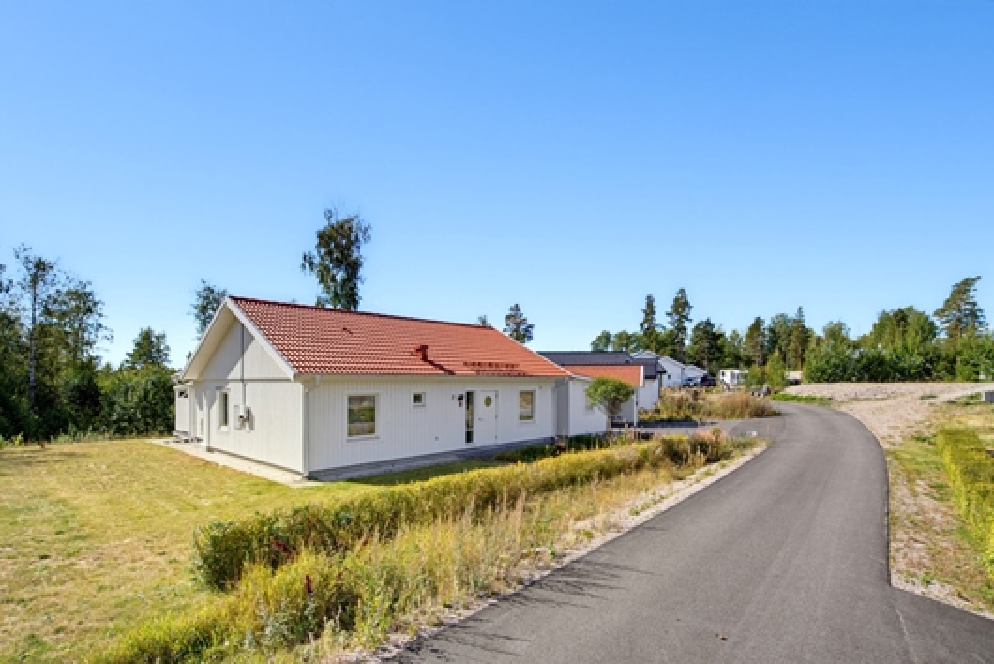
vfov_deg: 70.5
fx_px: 470
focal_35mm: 17
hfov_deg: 93.2
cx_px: 497
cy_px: 332
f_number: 8
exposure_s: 1/1000
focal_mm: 17
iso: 200
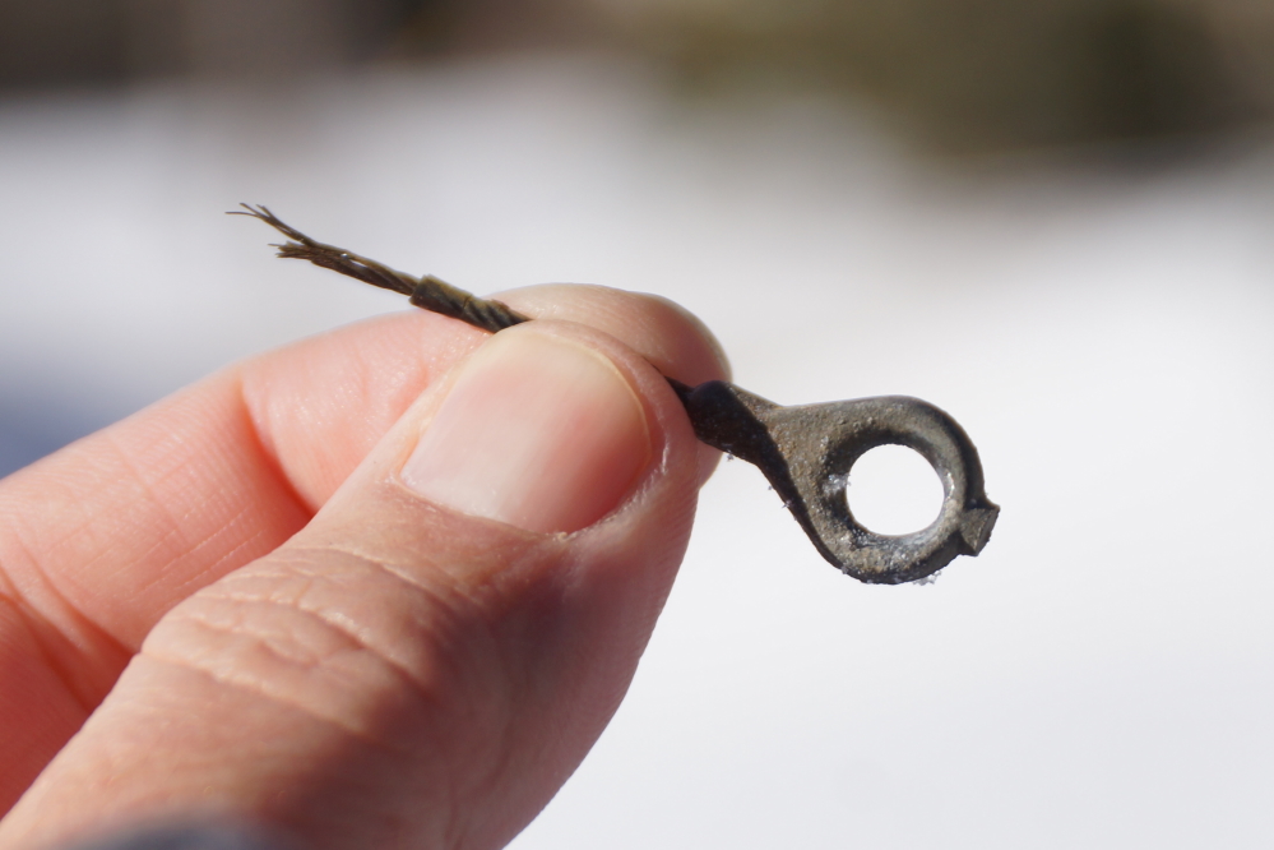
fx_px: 5308
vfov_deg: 9.1
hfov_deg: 13.7
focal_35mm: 150
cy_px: 425
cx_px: 637
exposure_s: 1/200
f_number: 6.3
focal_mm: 100
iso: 100
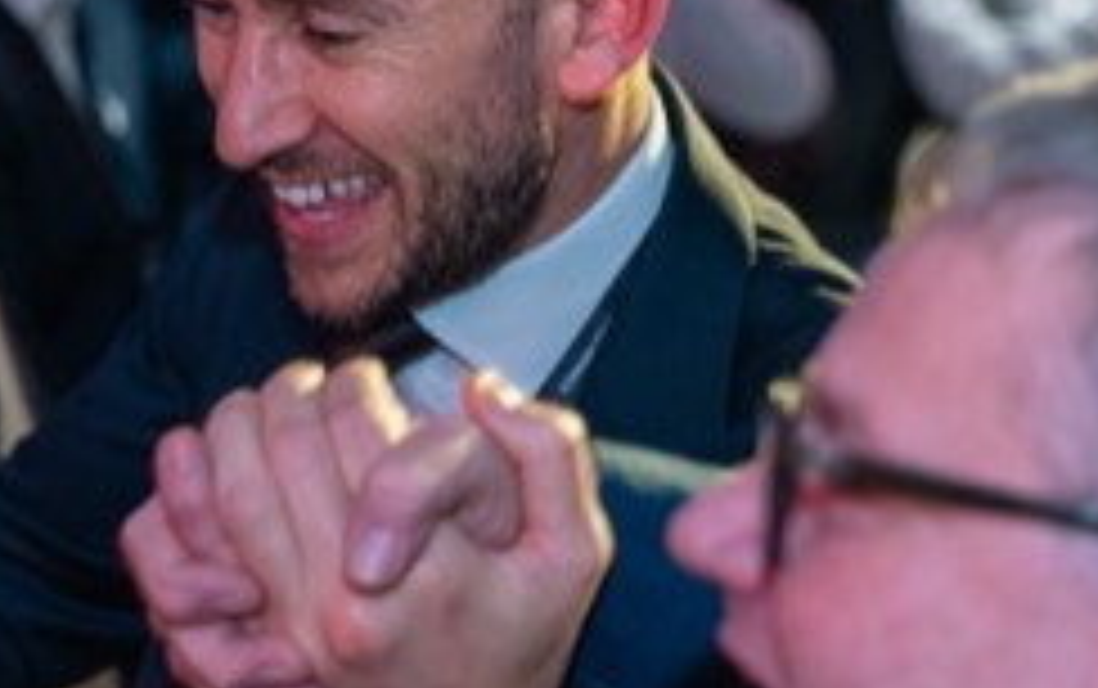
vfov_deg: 9.3
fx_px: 4235
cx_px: 346
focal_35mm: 141
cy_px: 259
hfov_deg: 14.7
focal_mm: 52.9
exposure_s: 1/200
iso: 800
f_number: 2.8
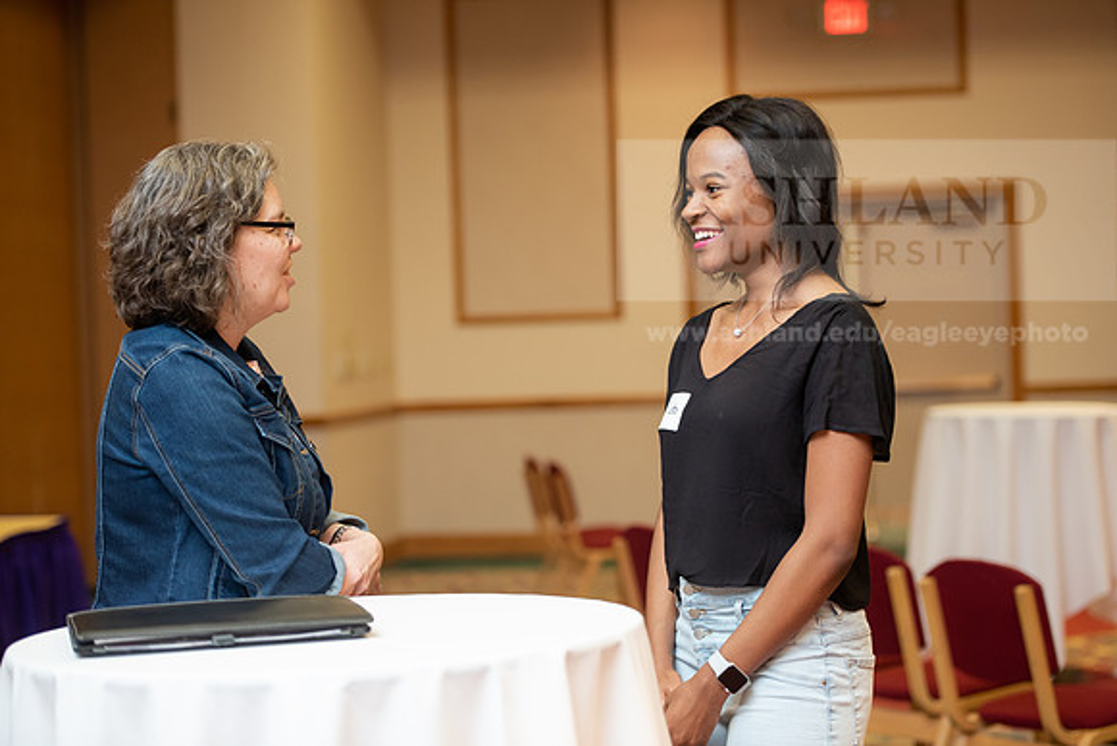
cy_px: 373
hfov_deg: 23.9
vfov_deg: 16.1
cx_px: 558
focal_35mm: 85
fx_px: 2638
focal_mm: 85
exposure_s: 1/200
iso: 1600
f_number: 3.2
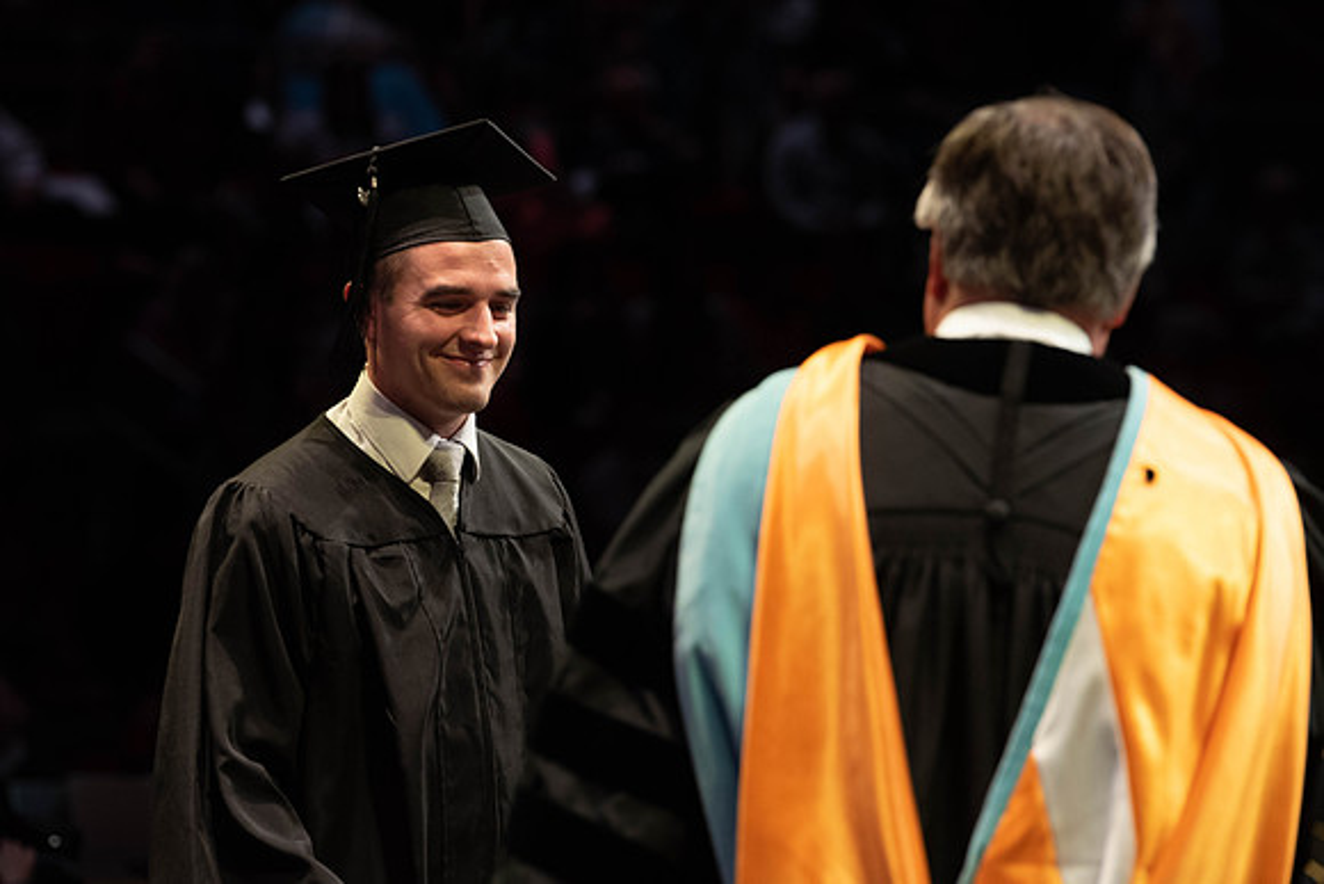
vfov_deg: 6.8
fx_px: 7426
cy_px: 395
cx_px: 585
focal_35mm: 202
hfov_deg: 10.2
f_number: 4.5
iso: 1600
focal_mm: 180
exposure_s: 1/320
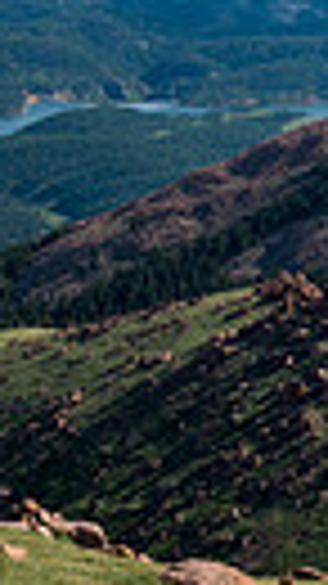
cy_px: -176
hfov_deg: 5.8
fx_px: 3251
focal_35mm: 210
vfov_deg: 10.1
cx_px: 126
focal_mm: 45
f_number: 11
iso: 200
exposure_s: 1/125
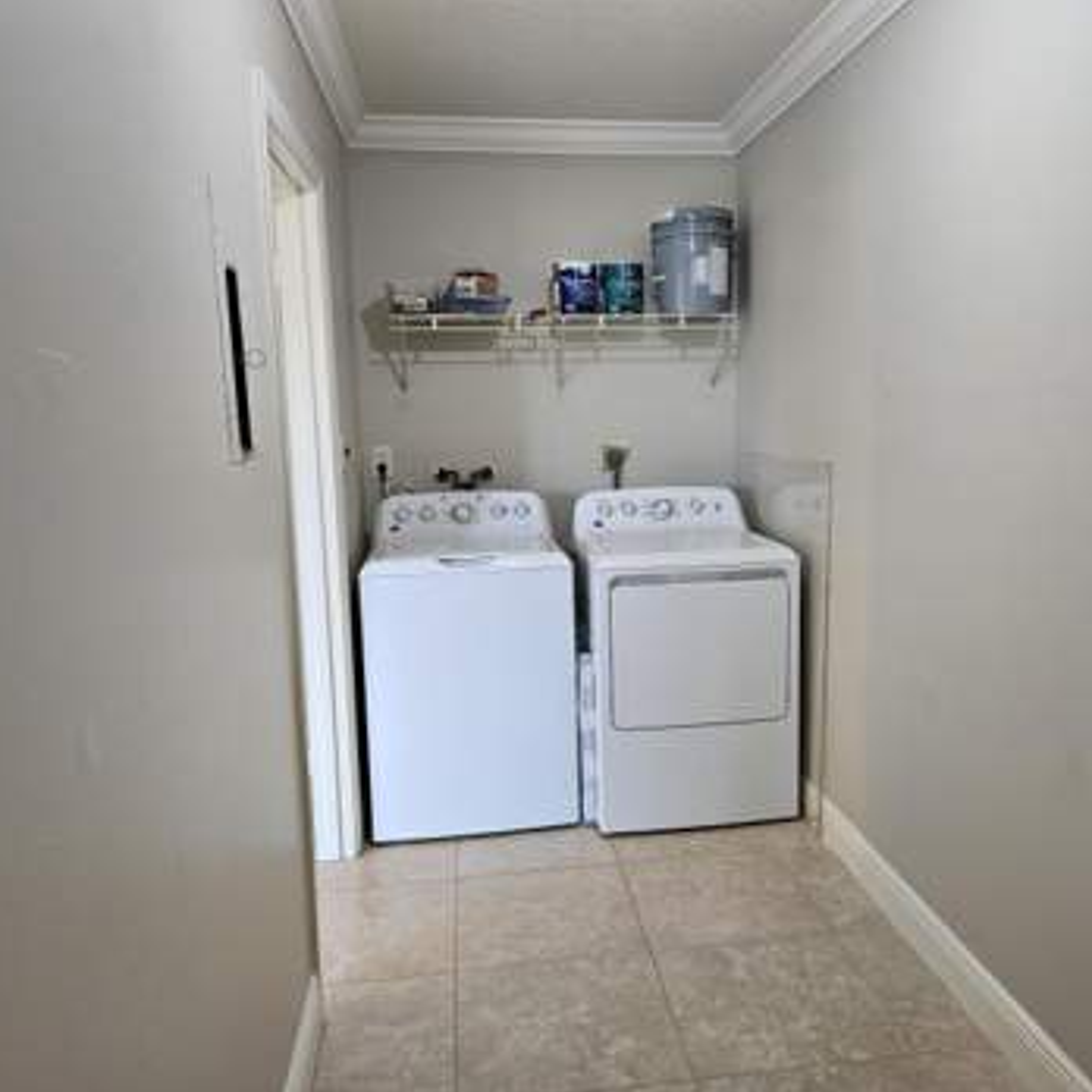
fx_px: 999
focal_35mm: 28
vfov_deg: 57.3
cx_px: 615
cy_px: 535
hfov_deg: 57.1
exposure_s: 1/120
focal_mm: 5.4
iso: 200
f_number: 1.8
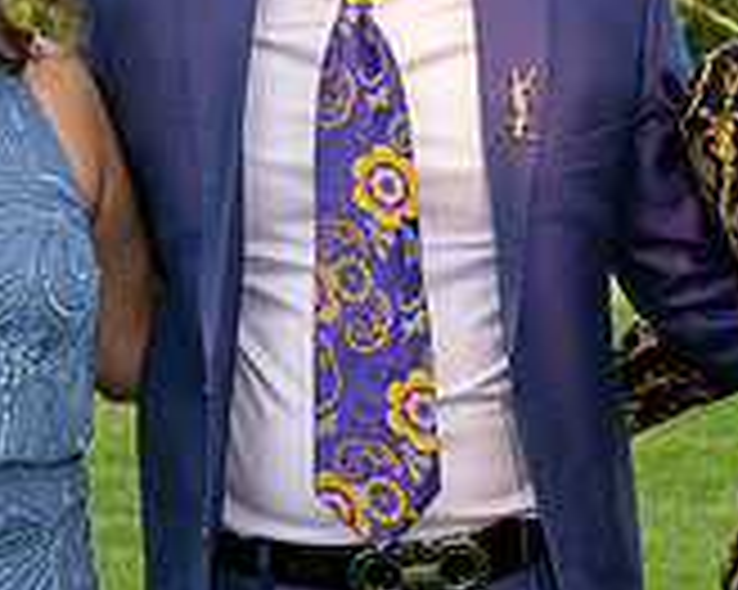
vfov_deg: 9.5
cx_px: 214
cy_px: 279
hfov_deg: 11.8
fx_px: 3558
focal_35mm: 163
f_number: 7.1
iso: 320
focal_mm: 38
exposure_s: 1/250
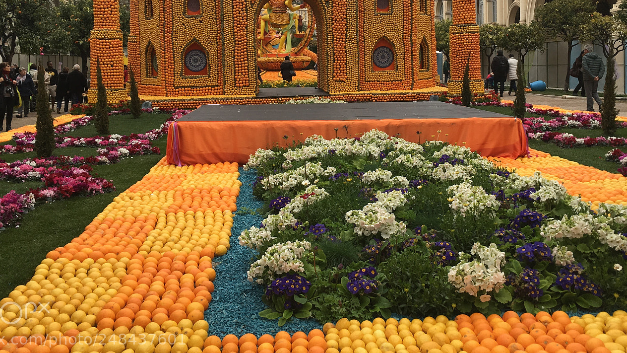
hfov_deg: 50.5
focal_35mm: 40
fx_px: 665
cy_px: 80
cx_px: 323
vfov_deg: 29.2
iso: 25
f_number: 2.2
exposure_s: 1/578
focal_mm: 4.15
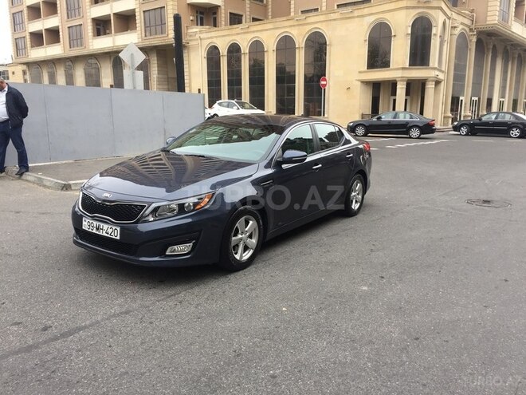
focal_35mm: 29
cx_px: 263
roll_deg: -2.5
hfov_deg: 61.7
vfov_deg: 48.2
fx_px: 441
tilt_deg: -11.5
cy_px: 198
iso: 40
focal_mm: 4.15
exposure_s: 1/100
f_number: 2.2
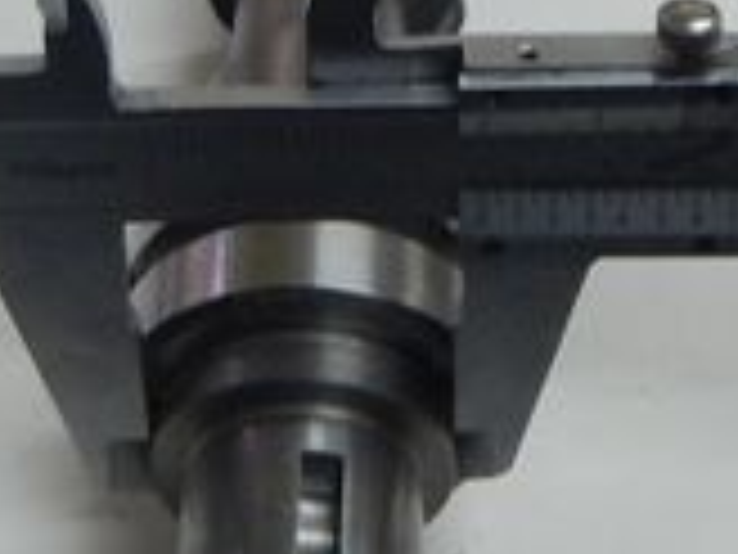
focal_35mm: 107
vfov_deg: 13.2
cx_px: 387
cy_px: -216
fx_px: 2281
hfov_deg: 18.4
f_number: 3
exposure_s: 1/60
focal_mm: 4
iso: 400
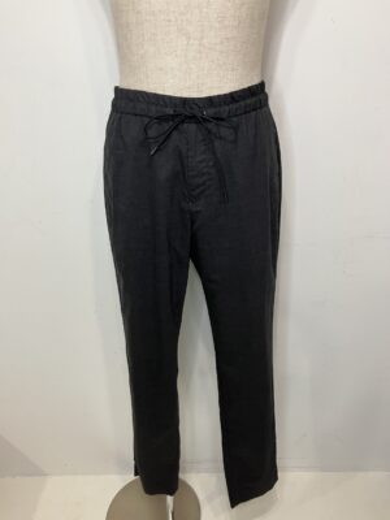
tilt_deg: -24.3
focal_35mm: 28
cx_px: 195
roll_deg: +2.9
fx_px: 421
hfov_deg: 49.7
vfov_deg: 63.4
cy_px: 260
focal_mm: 3.99
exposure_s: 1/50
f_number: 1.8
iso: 125
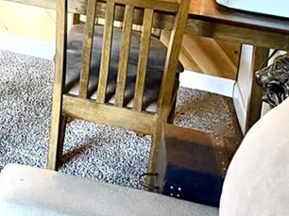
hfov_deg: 15.3
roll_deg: -5.5
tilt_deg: -4.3
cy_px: -203
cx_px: -209
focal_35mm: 113
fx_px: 943
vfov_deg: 11.8
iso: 800
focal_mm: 6.76
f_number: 1.78
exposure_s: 1/60
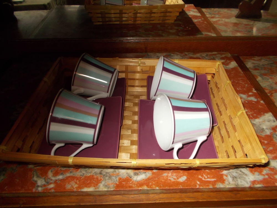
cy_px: 104
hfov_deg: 67.3
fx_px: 208
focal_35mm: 26
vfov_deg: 53.1
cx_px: 138
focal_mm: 4.6
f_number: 3.2
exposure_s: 1/25
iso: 200
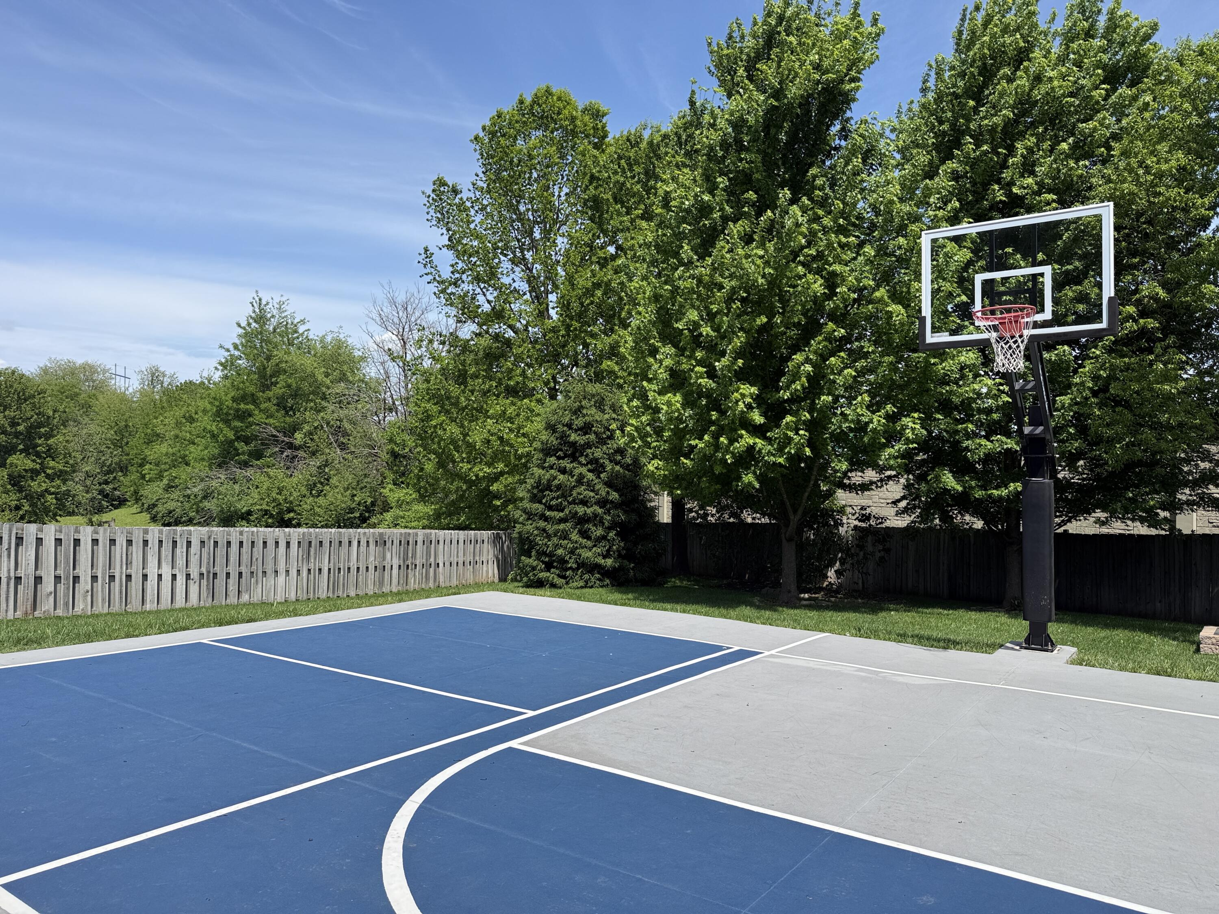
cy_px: 457
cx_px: 610
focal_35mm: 24
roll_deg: -1.5
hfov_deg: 71.6
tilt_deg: +1.8
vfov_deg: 56.8
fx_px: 845
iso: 80
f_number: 1.78
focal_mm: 6.76
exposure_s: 1/3021
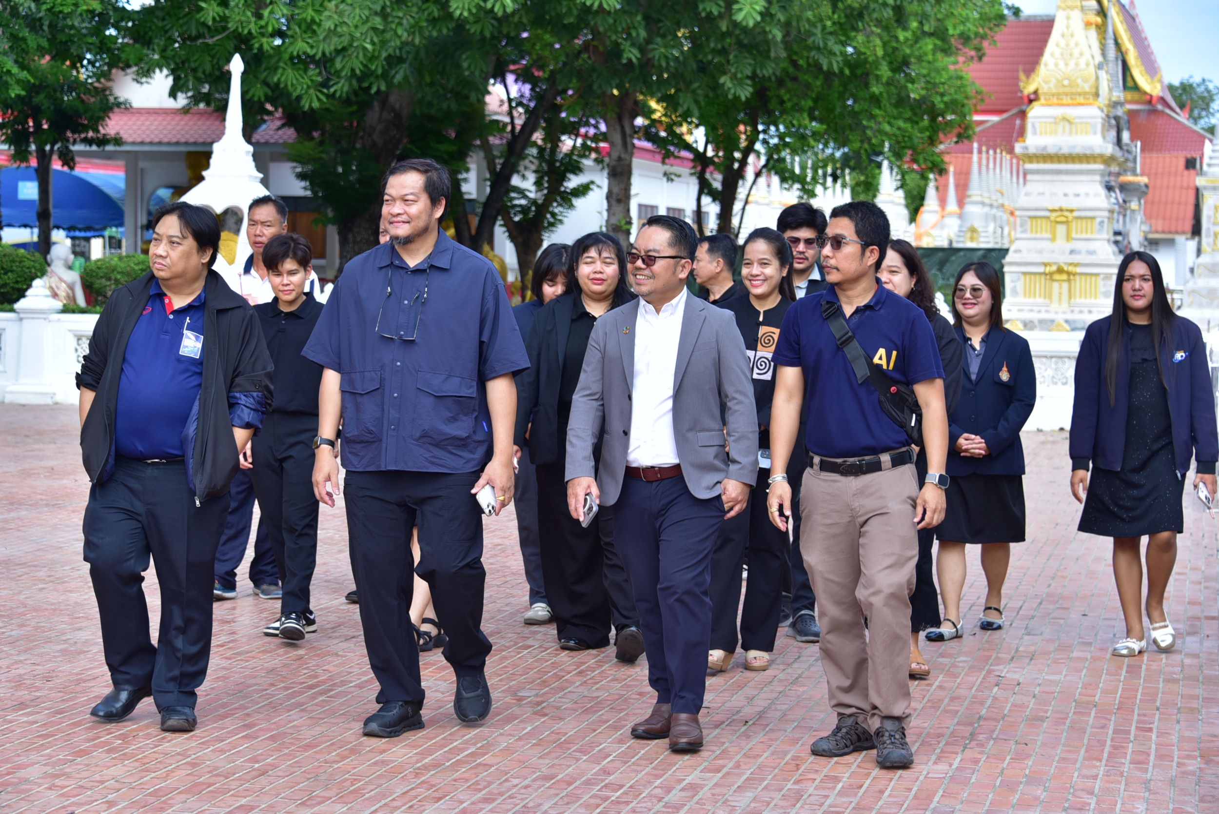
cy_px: 407
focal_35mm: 85
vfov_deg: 16.1
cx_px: 610
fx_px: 2879
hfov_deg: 23.9
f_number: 6.3
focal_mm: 85
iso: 125
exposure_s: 1/200
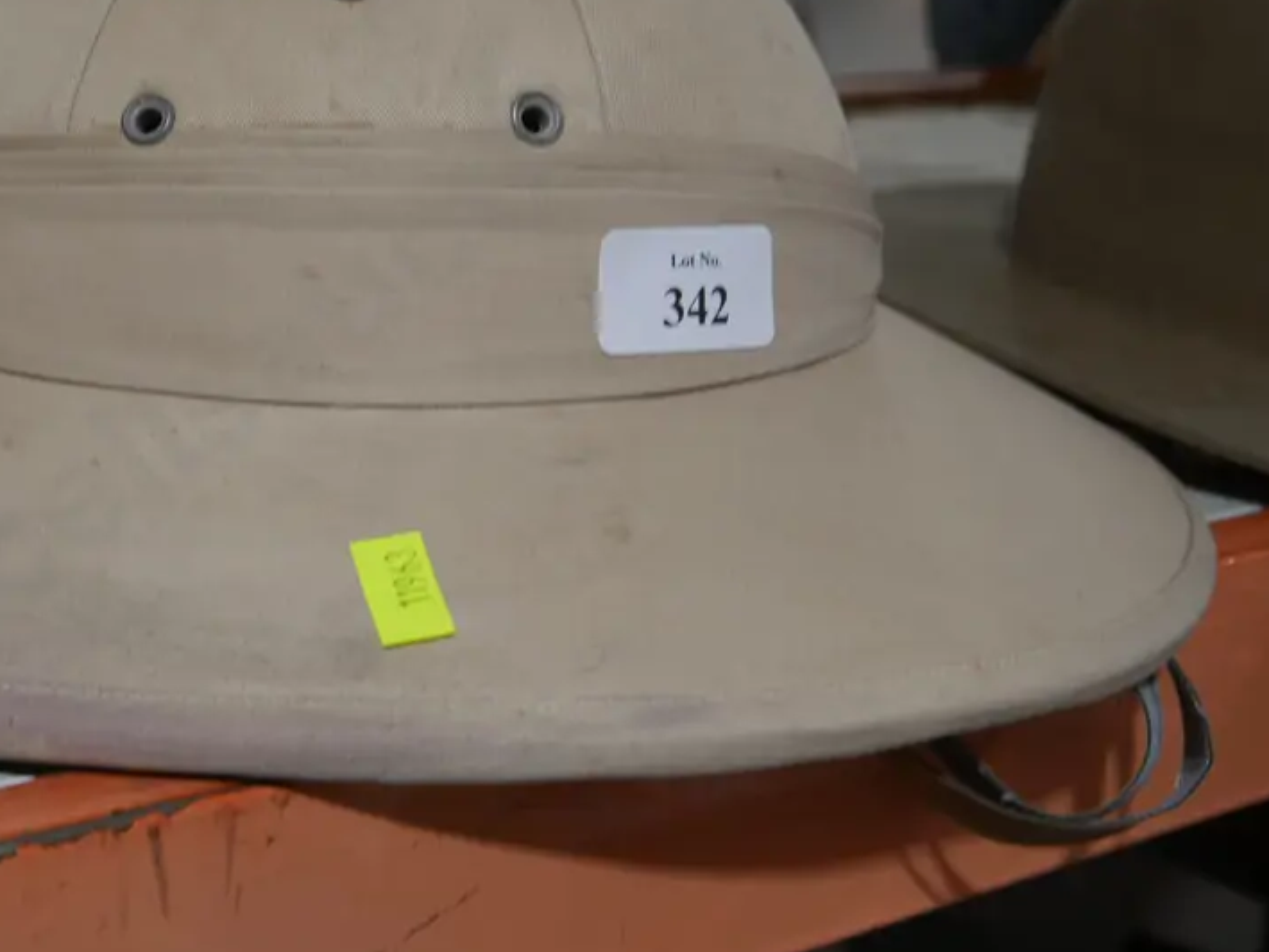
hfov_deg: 36.2
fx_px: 1907
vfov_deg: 27.8
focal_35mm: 52
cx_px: 369
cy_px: 290
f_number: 4
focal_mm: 18
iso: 320
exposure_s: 1/60
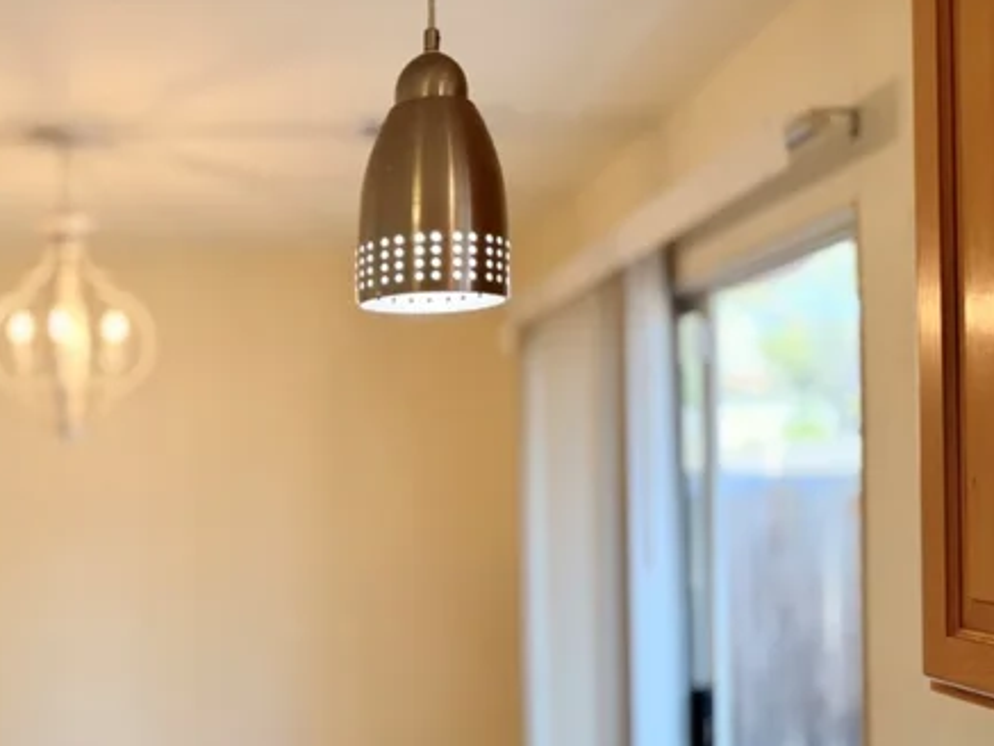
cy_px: 473
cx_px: 206
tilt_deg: +0.4
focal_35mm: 41
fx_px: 1178
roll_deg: +0.2
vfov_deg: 34.9
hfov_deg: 43.7
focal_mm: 6.76
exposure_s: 1/285
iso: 100
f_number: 1.78
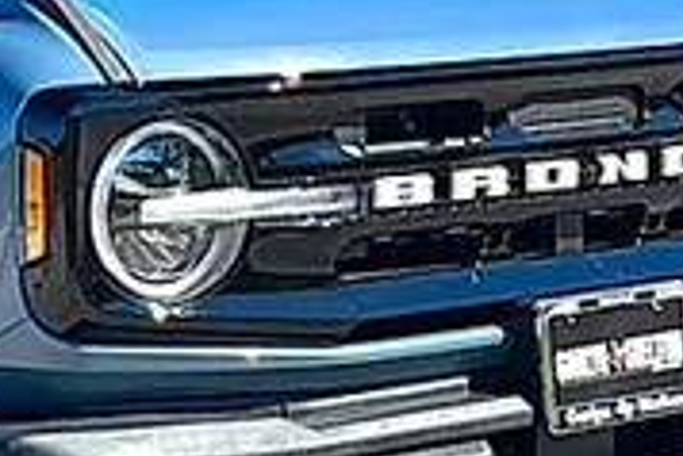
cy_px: 190
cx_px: -253
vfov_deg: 9.1
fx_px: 2867
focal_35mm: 151
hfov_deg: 13.0
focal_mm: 6.86
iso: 80
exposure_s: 1/3378
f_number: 1.78
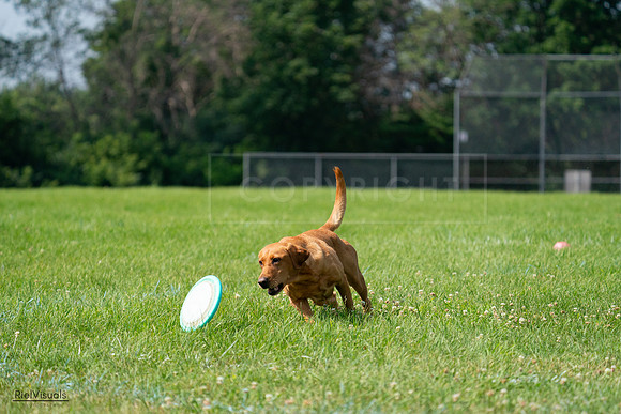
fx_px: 3451
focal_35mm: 200
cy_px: 207
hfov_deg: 10.3
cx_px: 310
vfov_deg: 6.9
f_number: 5.6
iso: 1000
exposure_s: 1/4000
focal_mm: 200
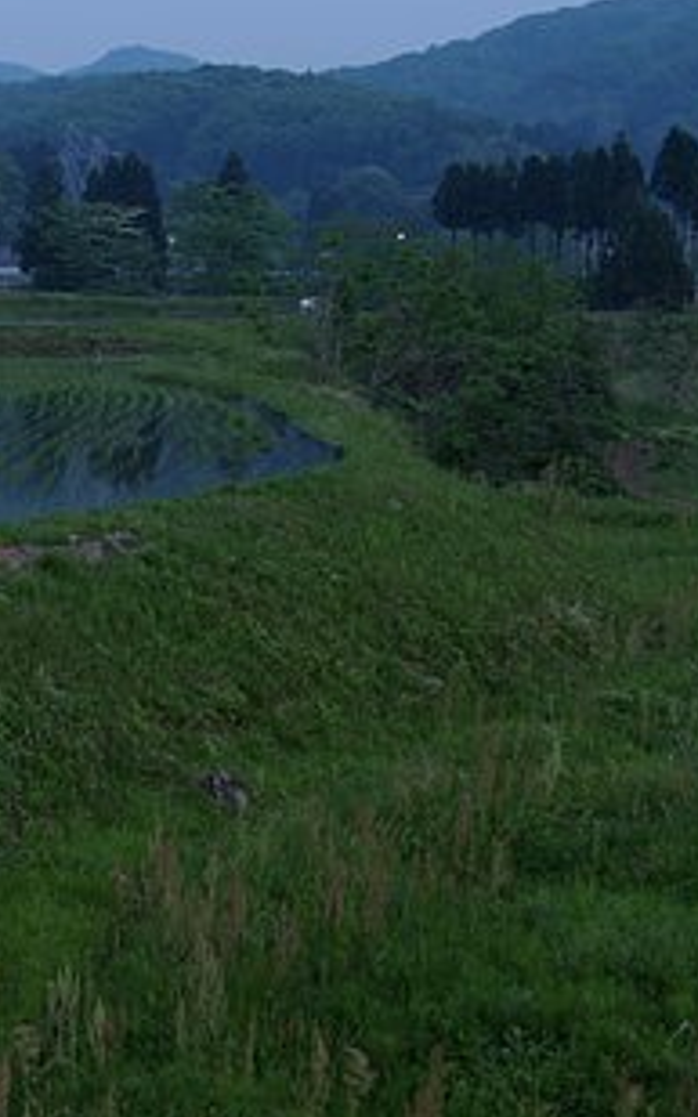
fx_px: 2162
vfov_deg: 29.0
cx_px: -4
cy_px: 595
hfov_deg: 17.9
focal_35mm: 71
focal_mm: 28
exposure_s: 1/1.25
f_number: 8
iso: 200
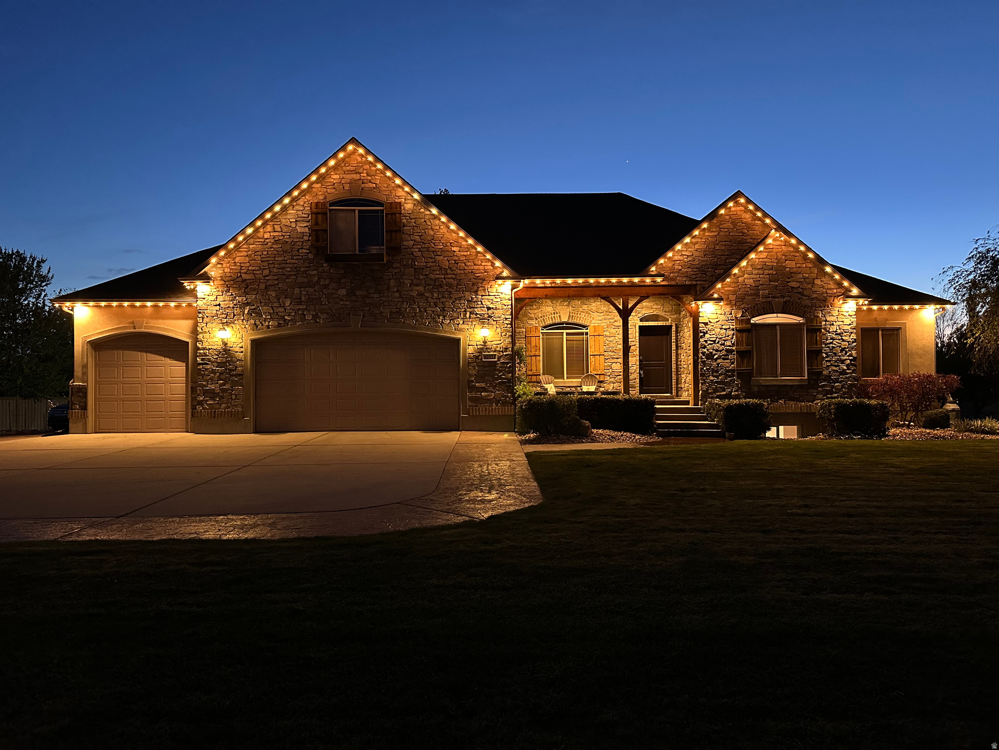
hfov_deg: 71.6
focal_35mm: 24
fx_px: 693
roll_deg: +0.5
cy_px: 375
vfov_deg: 56.8
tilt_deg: +1.4
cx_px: 500
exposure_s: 1/30
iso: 1000
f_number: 1.78
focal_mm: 6.86
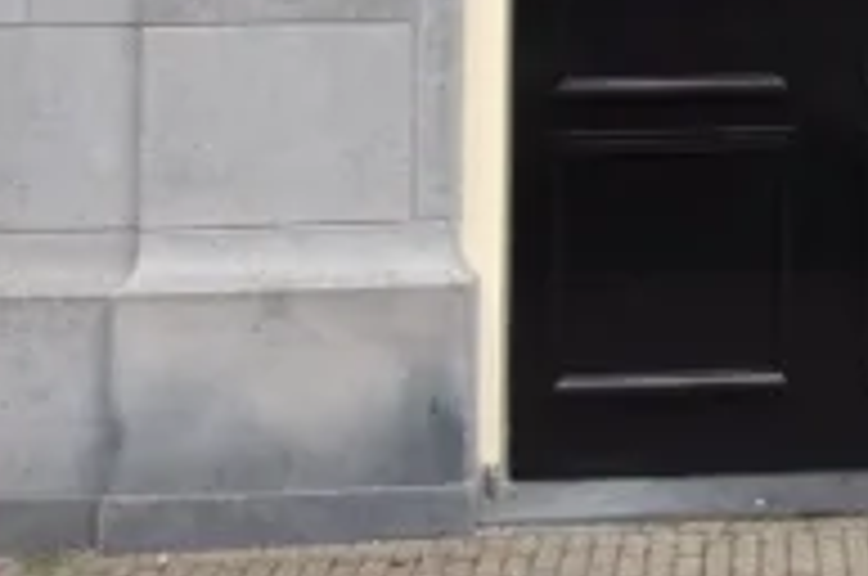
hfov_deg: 16.2
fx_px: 2913
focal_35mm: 121
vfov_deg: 10.9
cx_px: 1057
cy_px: -234
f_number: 2.4
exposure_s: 1/613
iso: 50
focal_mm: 4.28
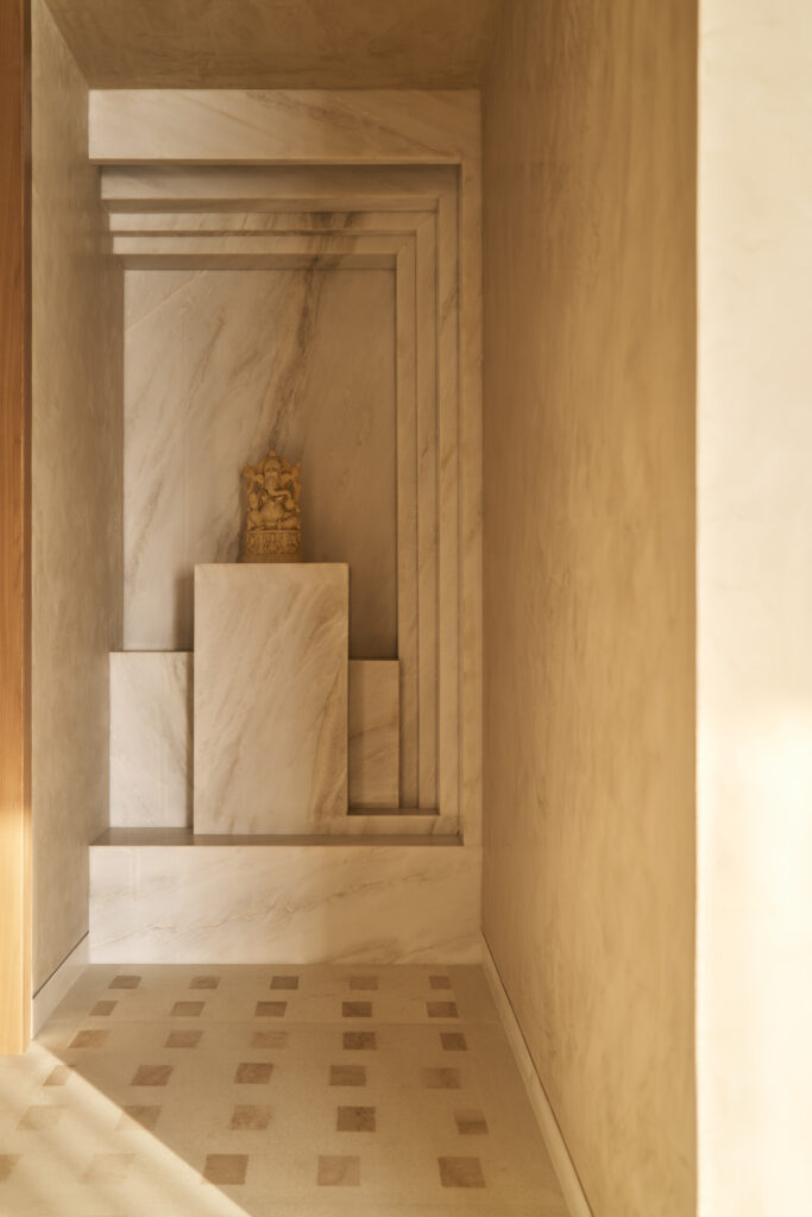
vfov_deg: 51.9
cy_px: 608
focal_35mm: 37
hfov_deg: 36.0
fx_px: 1251
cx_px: 406
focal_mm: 37
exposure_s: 1/5
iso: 100
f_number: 4
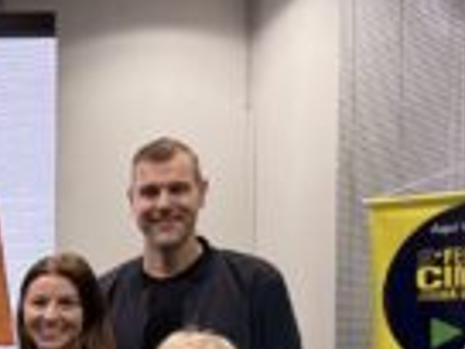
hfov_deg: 16.5
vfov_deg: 13.4
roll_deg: +1.0
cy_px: 458
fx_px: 1424
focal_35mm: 106
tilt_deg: -5.1
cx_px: -280
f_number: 1.78
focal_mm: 6.76
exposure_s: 1/120
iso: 200
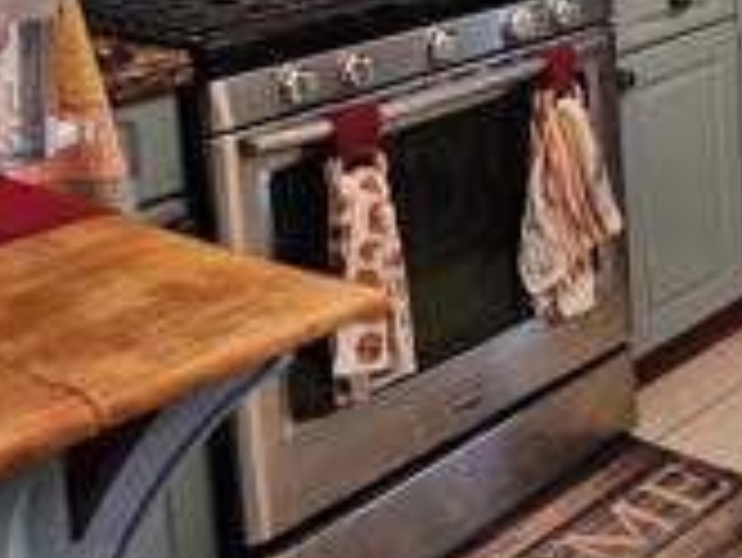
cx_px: 1021
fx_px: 1437
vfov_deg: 20.3
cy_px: -148
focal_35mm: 67
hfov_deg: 24.4
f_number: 1.7
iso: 640
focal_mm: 6.3
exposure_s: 1/120
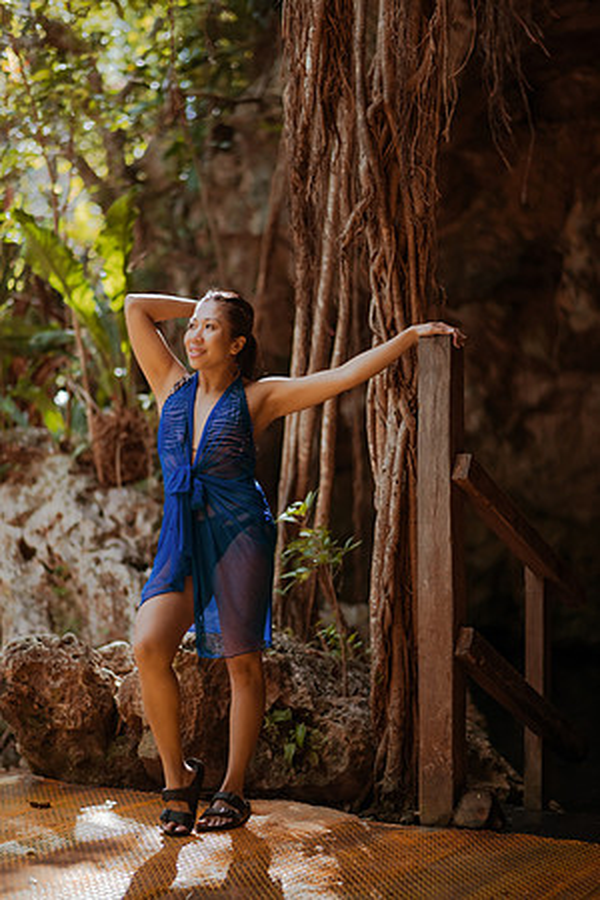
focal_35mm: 58
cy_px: 450
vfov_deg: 34.5
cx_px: 300
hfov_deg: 23.4
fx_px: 1450
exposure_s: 1/8000
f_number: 1.4
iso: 1250
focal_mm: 58
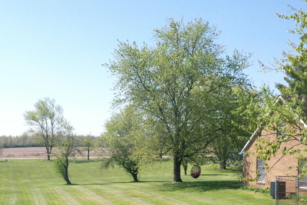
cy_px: 167
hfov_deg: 38.9
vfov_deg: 26.0
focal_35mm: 51
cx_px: 148
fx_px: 435
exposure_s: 1/3200
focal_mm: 10.26
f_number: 6.3
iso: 1600
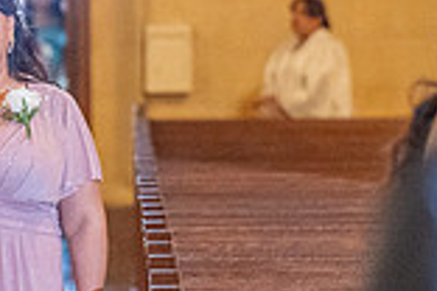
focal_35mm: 572
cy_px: 137
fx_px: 6943
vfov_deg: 2.4
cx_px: -255
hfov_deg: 3.6
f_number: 3.5
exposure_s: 1/200
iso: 1600
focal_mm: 110
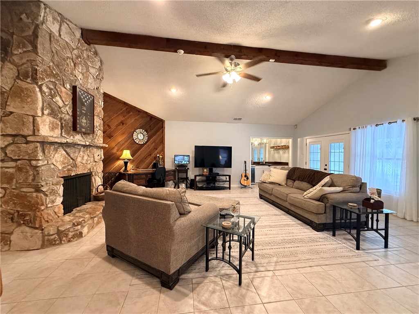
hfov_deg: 102.1
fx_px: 169
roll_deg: -0.7
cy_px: 157
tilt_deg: -0.6
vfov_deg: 85.7
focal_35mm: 14
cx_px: 210
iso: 640
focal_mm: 2.22
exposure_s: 1/60
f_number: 2.2
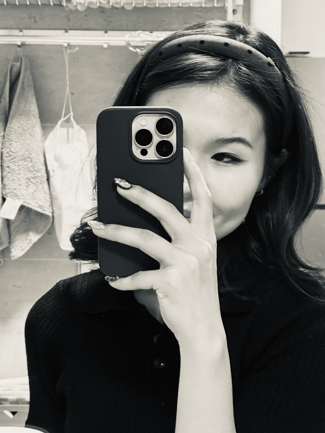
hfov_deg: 19.1
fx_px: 964
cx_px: 162
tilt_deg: -4.2
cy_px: 216
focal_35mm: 77
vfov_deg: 25.3
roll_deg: -0.5
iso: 640
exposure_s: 1/34
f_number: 2.8
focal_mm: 9
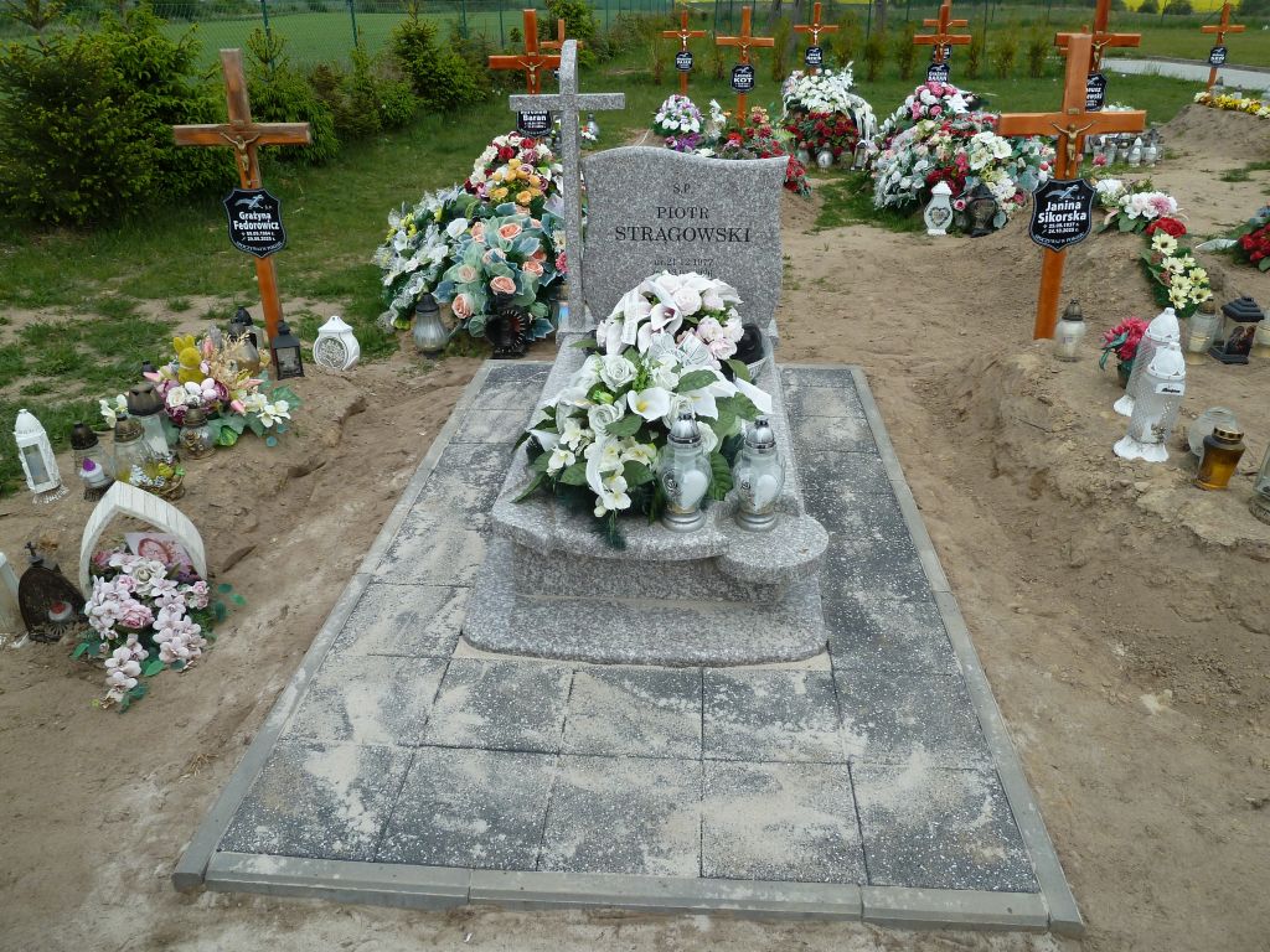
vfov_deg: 54.9
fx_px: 917
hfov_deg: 69.4
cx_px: 635
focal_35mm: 25
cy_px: 476
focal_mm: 4.1
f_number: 4
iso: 80
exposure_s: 1/400
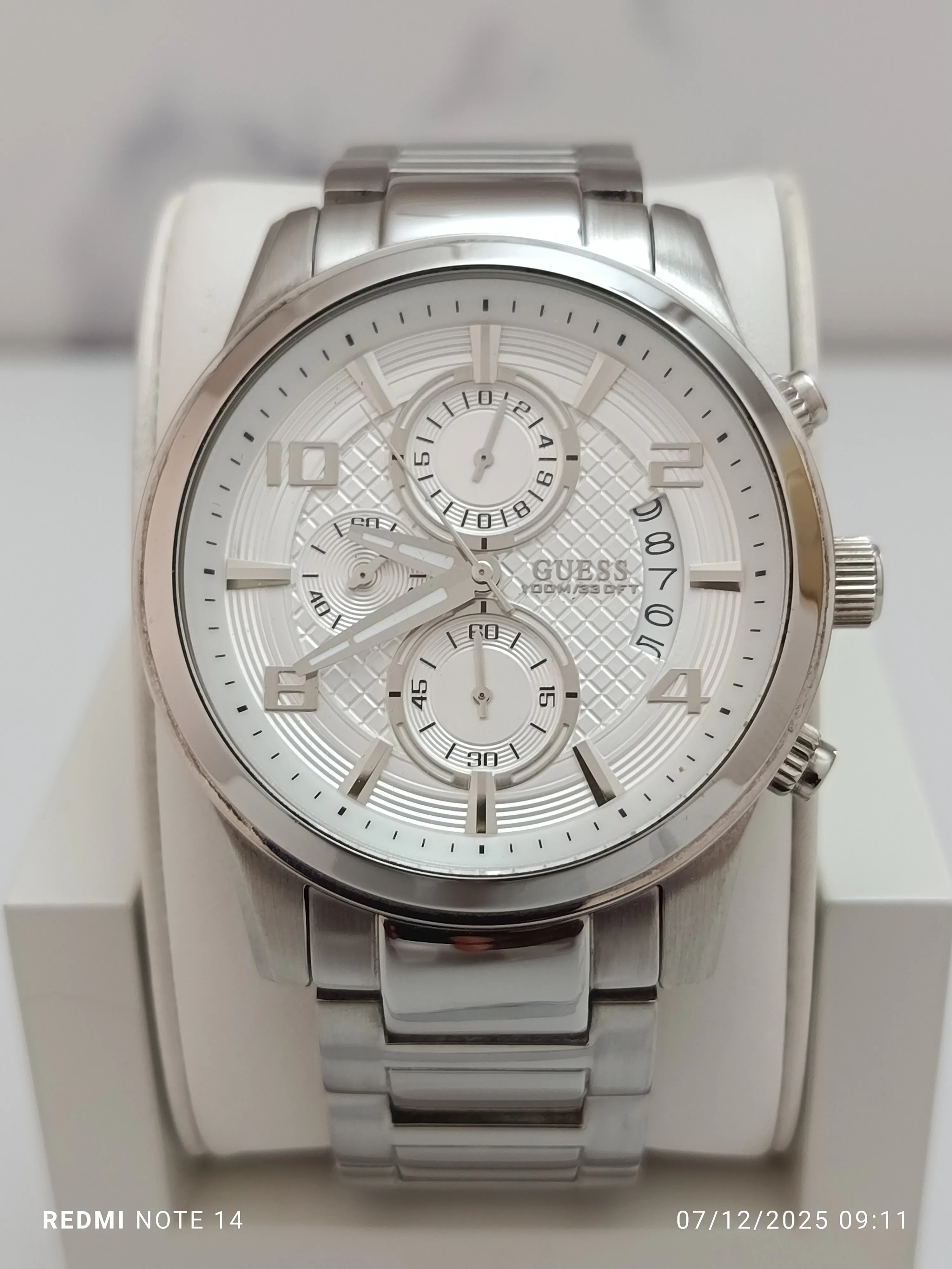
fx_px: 1760
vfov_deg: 39.7
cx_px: 476
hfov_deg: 30.3
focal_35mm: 48
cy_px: 634
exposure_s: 1/100
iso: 287
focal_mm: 5.24
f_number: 1.7
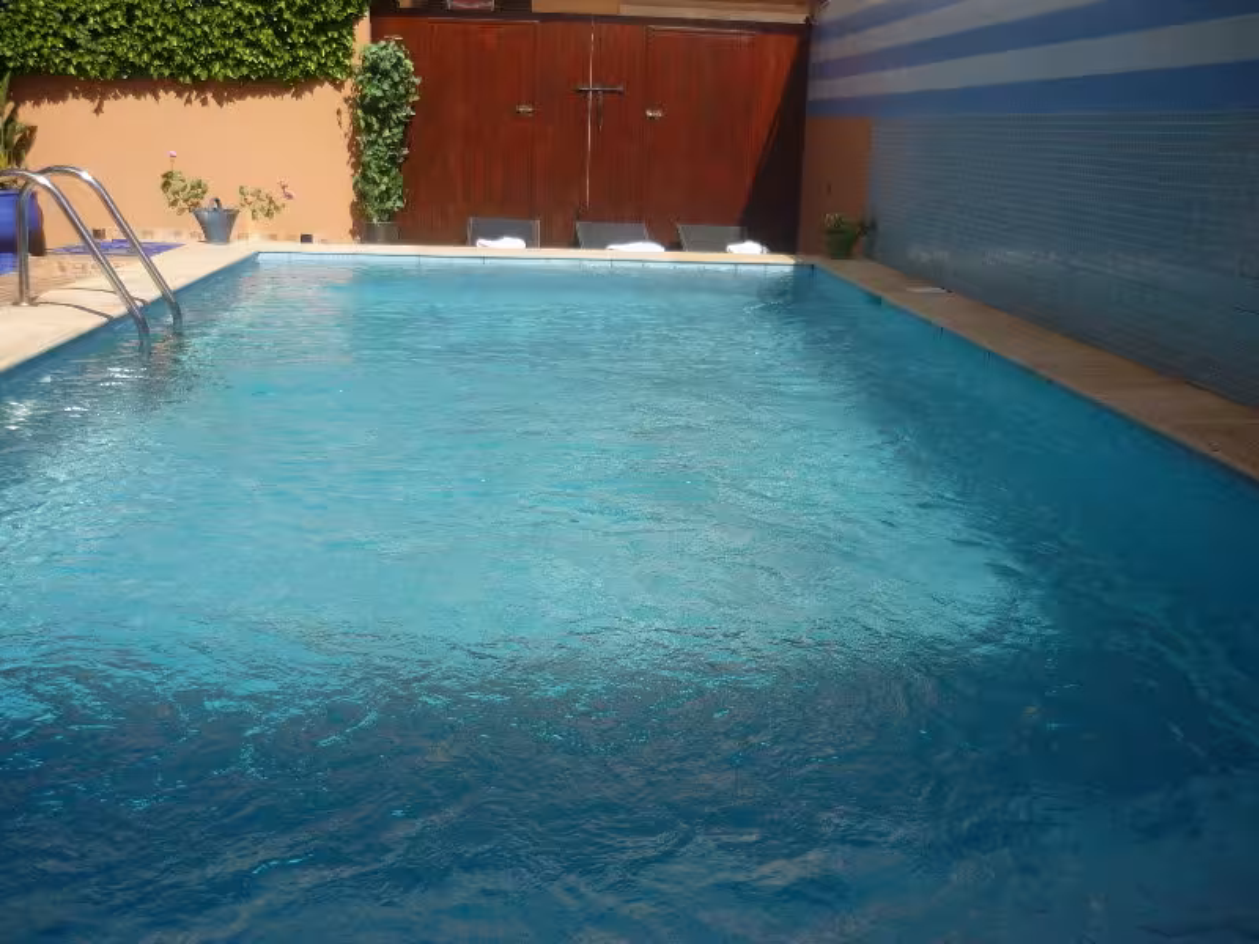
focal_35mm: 33
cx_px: 630
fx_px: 1200
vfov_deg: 42.9
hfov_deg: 55.4
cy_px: 472
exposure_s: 1/250
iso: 100
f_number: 8
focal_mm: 5.5
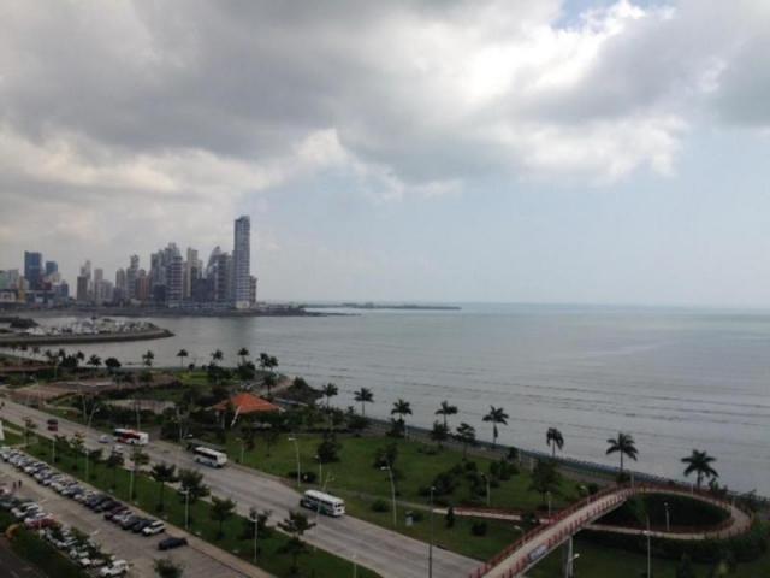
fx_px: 734
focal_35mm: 33
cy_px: 289
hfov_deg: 55.4
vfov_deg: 42.9
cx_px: 385
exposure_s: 1/2857
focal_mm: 4.12
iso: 50
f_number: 2.4
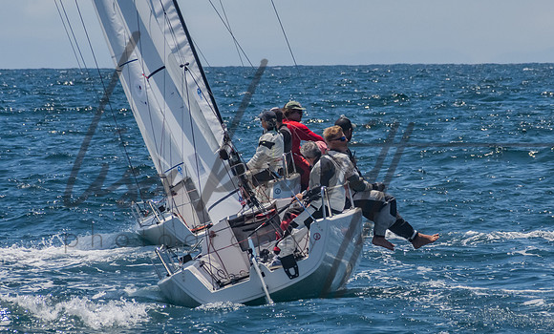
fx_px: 9300
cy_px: 200
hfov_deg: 3.4
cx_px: 309
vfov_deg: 2.1
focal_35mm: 622
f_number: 14
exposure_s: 1/1600
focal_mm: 300
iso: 640
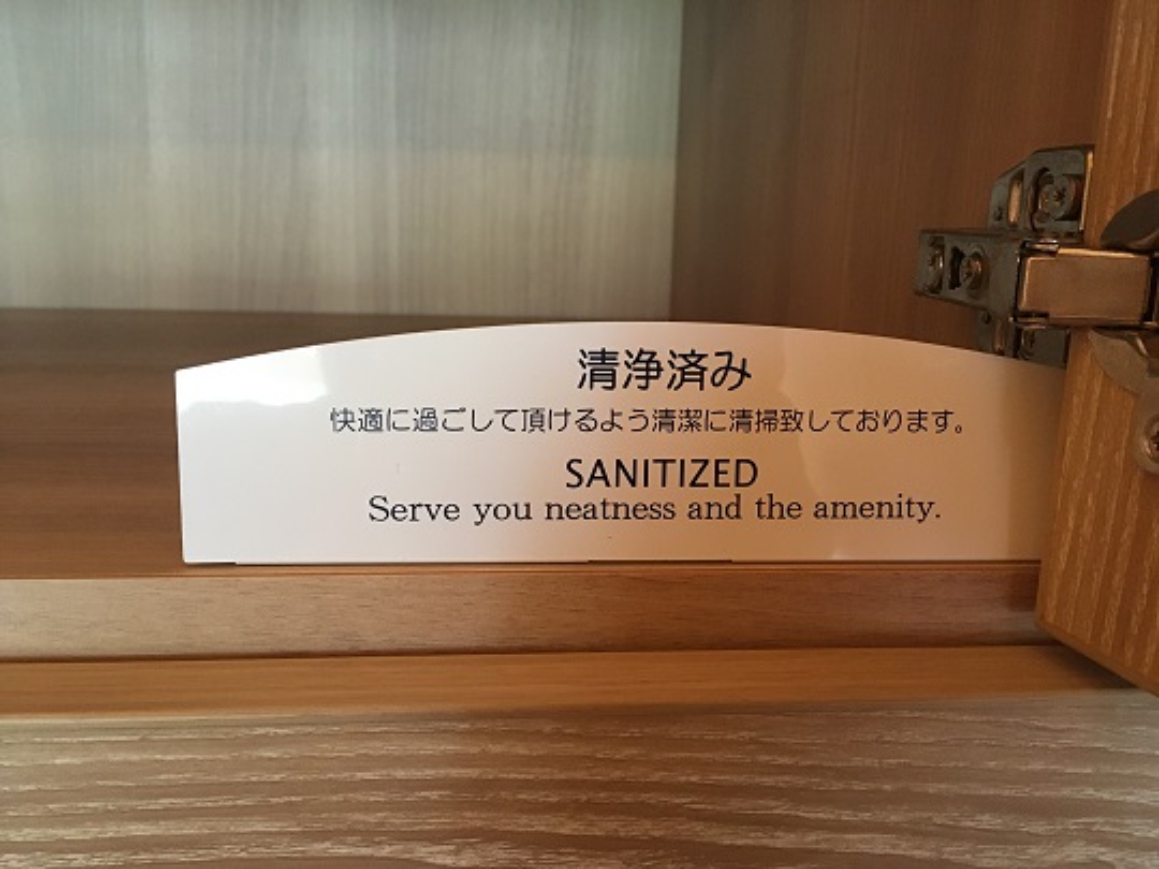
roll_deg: -1.8
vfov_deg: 48.2
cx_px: 580
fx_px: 971
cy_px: 434
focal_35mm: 29
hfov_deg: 61.7
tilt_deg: -11.9
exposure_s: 1/20
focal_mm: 4.15
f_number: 2.2
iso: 200
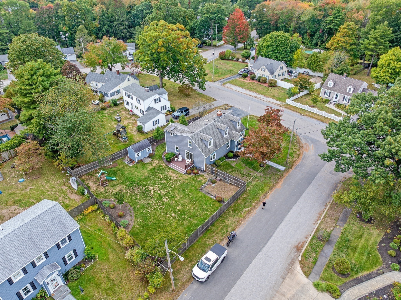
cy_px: 150
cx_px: 200
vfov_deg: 56.8
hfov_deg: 71.6
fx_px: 278
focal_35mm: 24
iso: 100
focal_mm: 12.29
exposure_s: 1/60
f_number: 5.6
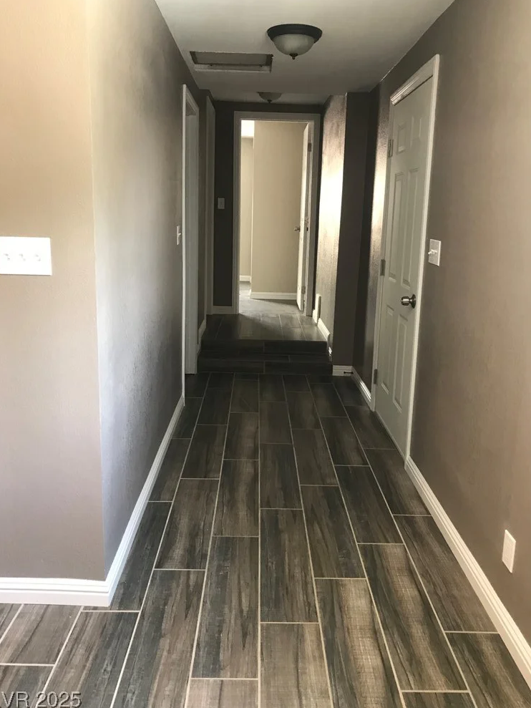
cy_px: 354
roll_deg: -0.8
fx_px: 593
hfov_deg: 48.2
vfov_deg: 61.7
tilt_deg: -13.4
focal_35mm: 29
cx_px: 259
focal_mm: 3.99
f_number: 1.8
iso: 40
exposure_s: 1/15
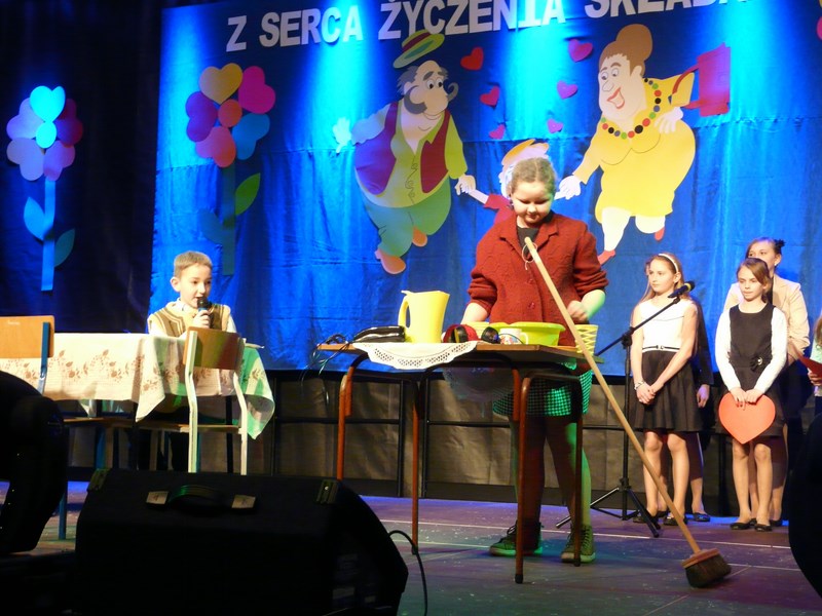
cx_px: 411
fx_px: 1330
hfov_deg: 34.3
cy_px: 308
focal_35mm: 56
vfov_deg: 26.1
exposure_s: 1/15
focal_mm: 9.2
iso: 400
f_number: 3.2
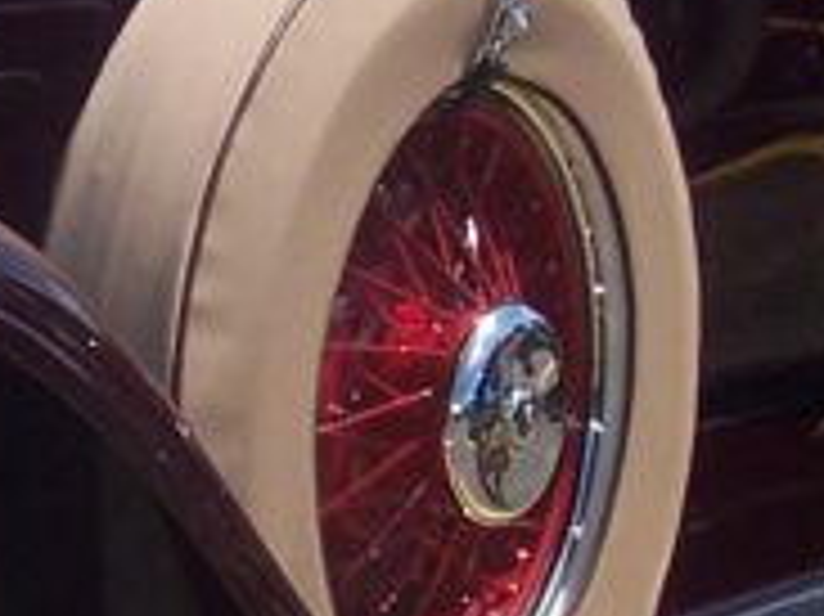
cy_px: 364
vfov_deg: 7.8
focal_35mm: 190
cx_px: -140
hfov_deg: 10.3
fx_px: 4520
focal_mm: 5.6
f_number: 5.6
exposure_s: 1/500
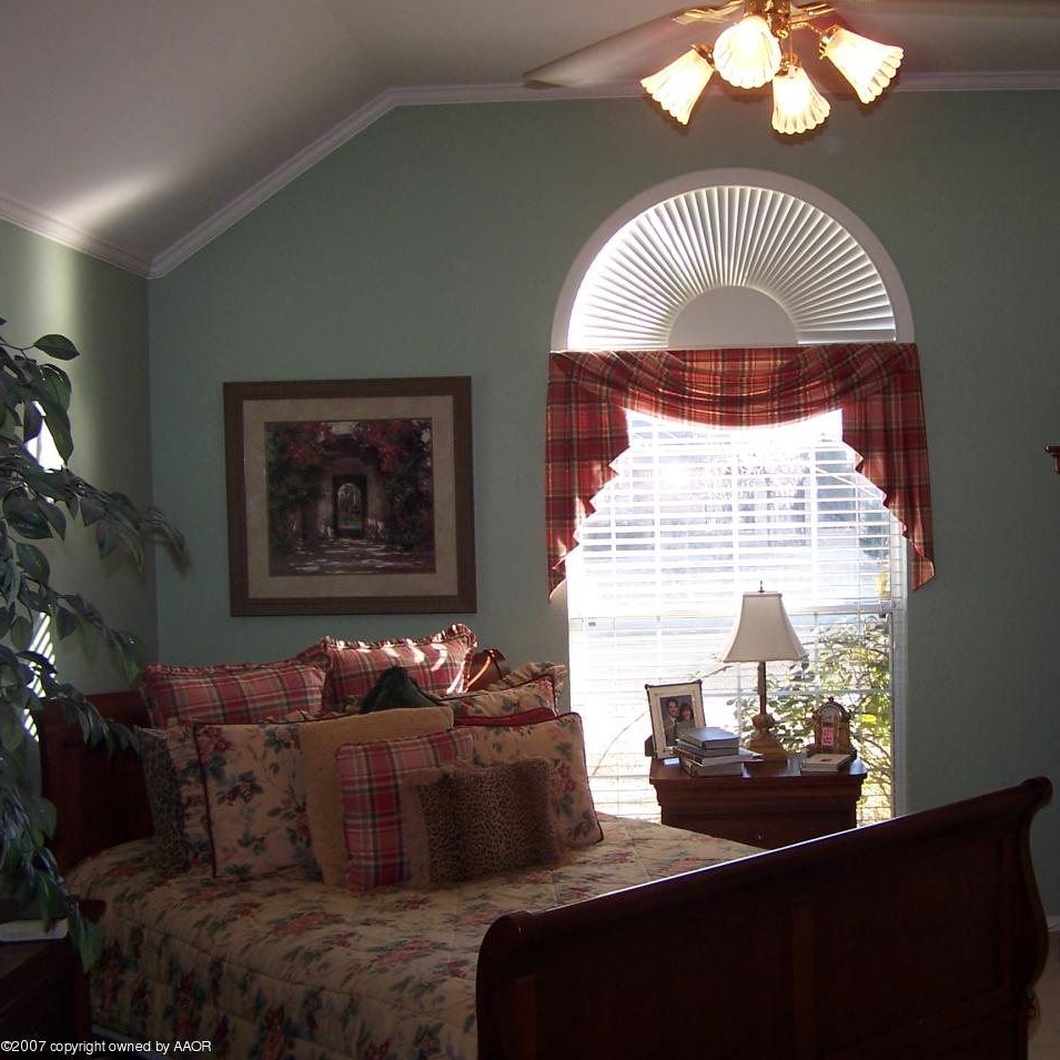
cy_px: 528
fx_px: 1559
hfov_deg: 37.2
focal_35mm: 45
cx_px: 705
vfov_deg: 37.6
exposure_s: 1/45
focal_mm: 6.3
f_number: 2.8
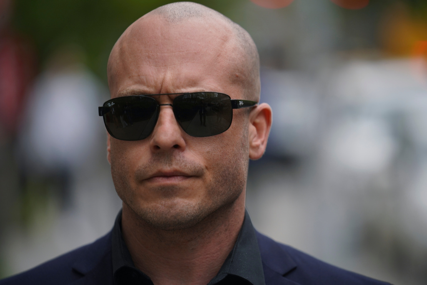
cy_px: 142
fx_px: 2300
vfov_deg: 7.1
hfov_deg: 10.6
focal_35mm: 194
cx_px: 214
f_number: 3.2
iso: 320
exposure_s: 1/1000
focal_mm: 194
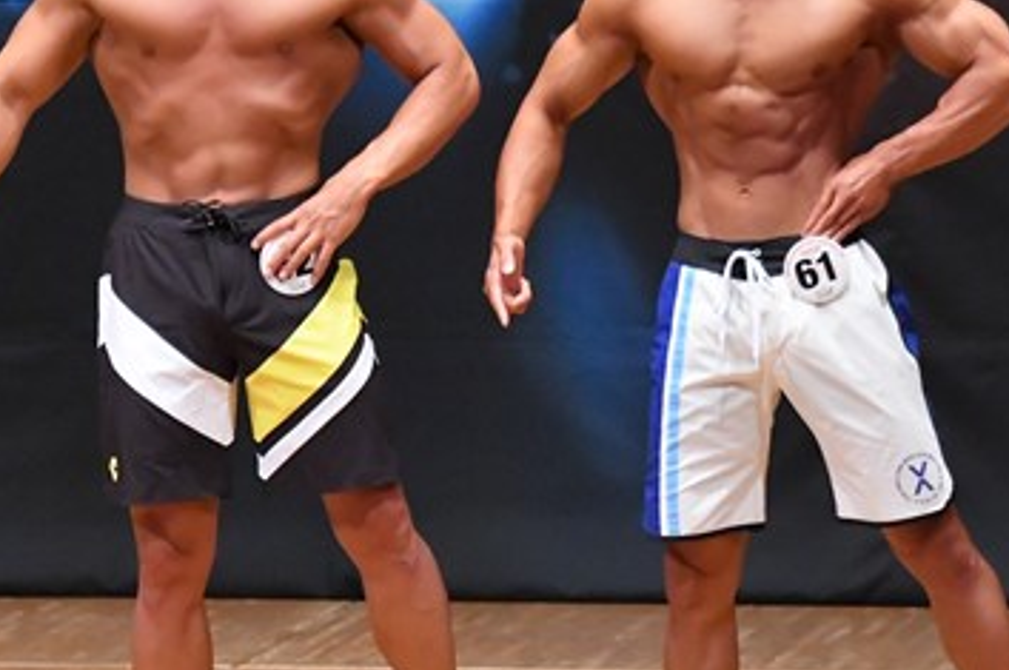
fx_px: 14722
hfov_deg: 3.9
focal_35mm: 526
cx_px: 170
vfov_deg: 2.6
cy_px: 365
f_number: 5.6
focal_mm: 160
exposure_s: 1/400
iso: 8000
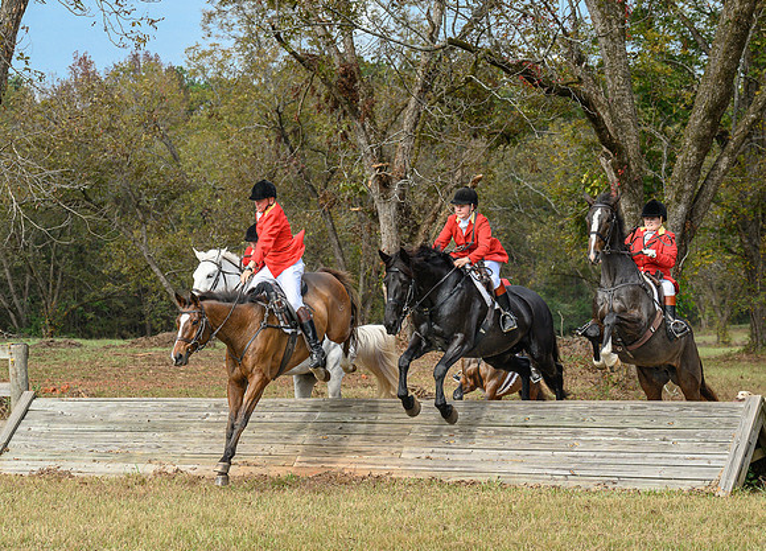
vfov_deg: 11.2
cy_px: 318
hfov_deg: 15.6
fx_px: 2799
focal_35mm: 128
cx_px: 275
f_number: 6.3
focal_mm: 95
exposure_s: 1/500
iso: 400
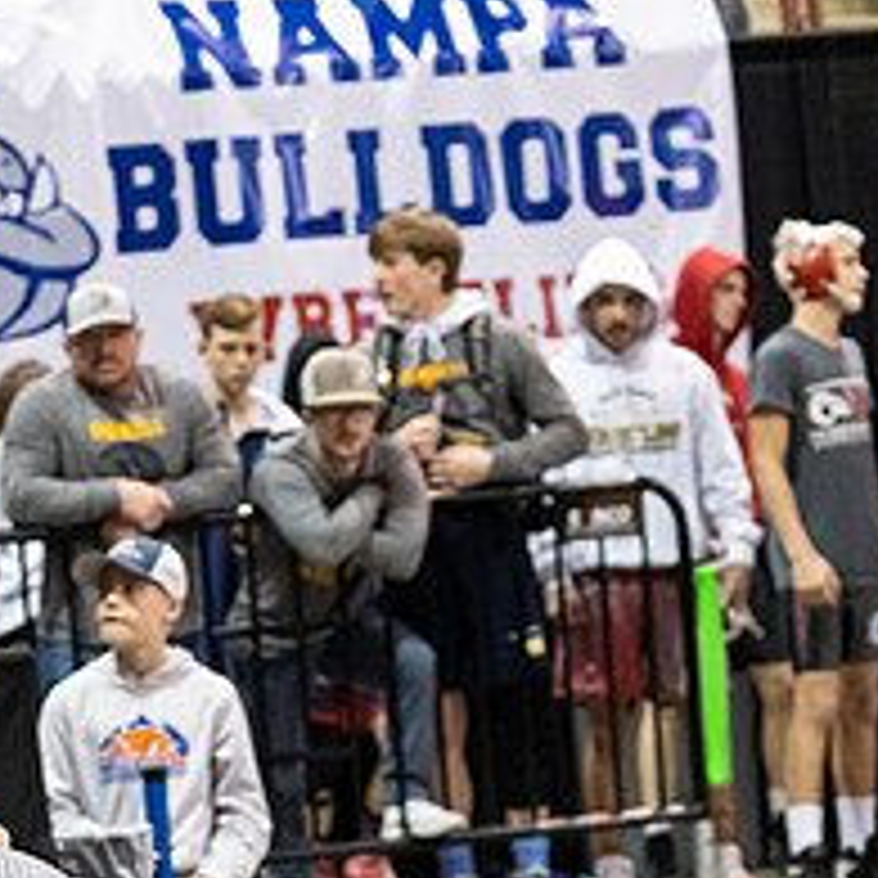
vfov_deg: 6.9
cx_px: 446
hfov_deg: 6.9
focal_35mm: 253
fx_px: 7260
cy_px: 862
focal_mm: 100
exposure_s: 1/500
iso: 12800
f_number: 4
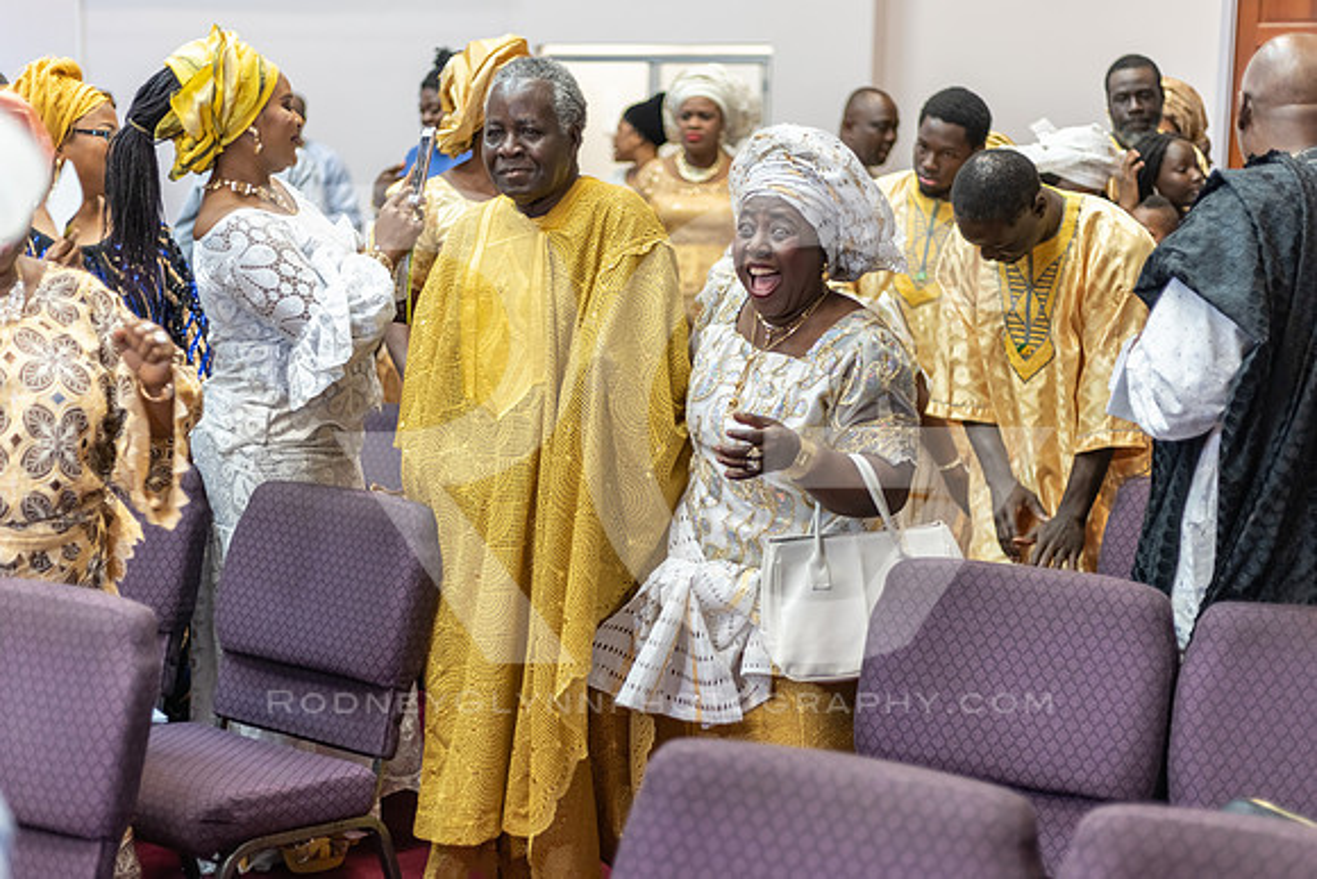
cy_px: 440
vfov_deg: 26.1
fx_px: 1899
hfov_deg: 38.2
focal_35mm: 52
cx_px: 658
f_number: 1.8
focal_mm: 50
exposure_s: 1/100
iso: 640
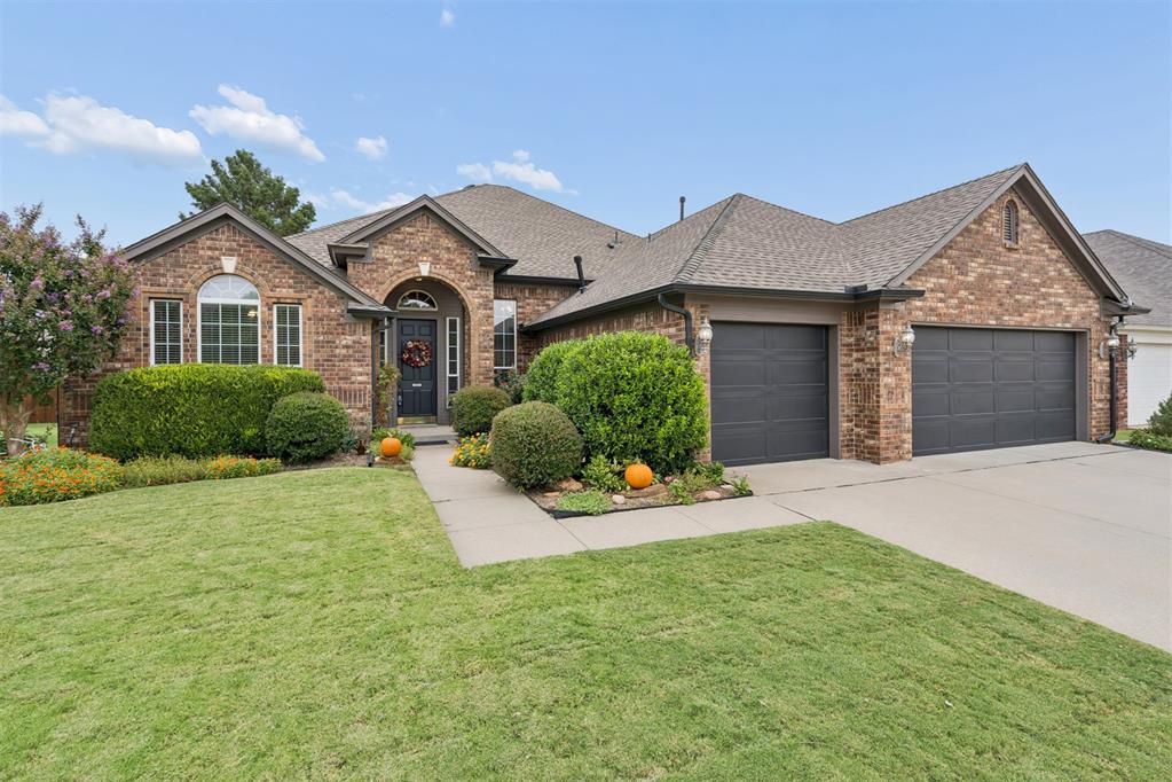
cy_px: 391
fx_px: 521
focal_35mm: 16
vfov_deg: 73.7
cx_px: 586
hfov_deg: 96.7
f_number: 8
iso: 200
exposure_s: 1/80
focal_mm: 16
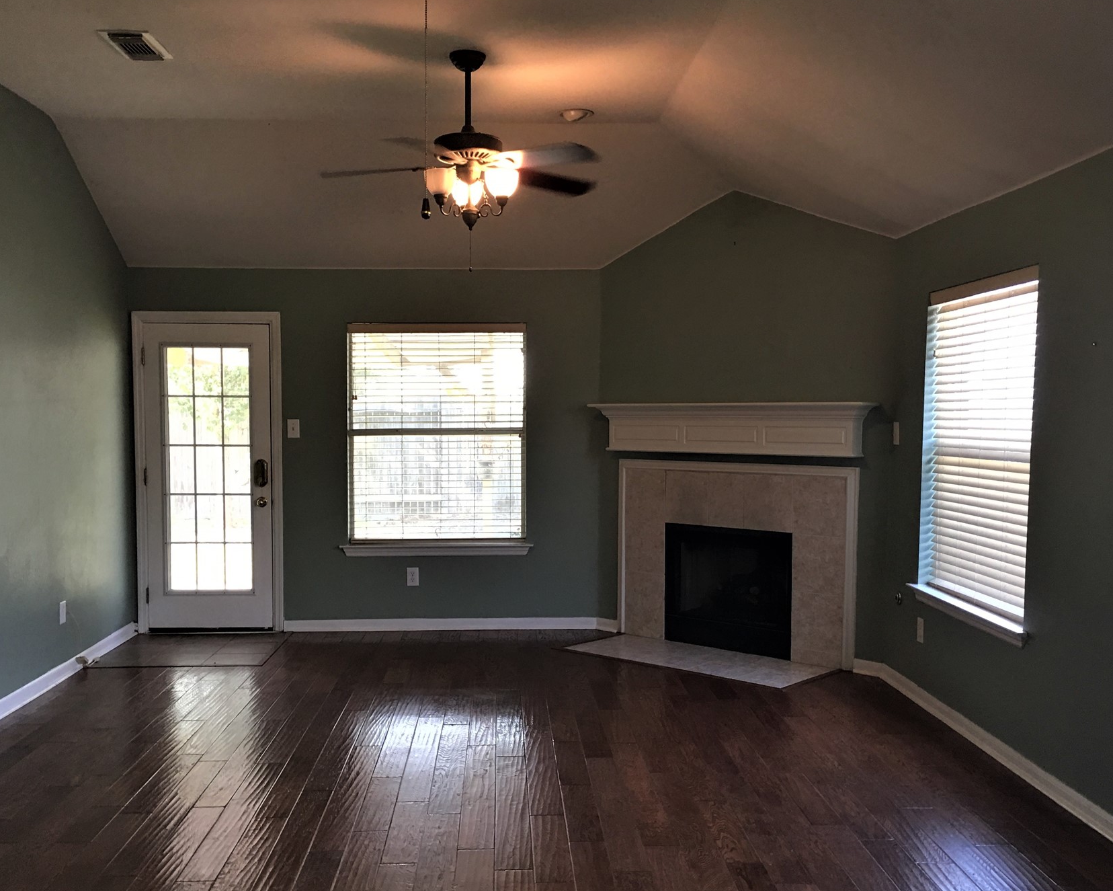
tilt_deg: -1.9
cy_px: 496
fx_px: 1153
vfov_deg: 42.2
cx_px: 555
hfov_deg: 51.5
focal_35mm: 35
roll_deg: +0.0
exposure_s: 1/15
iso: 40
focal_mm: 4.15
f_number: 2.2
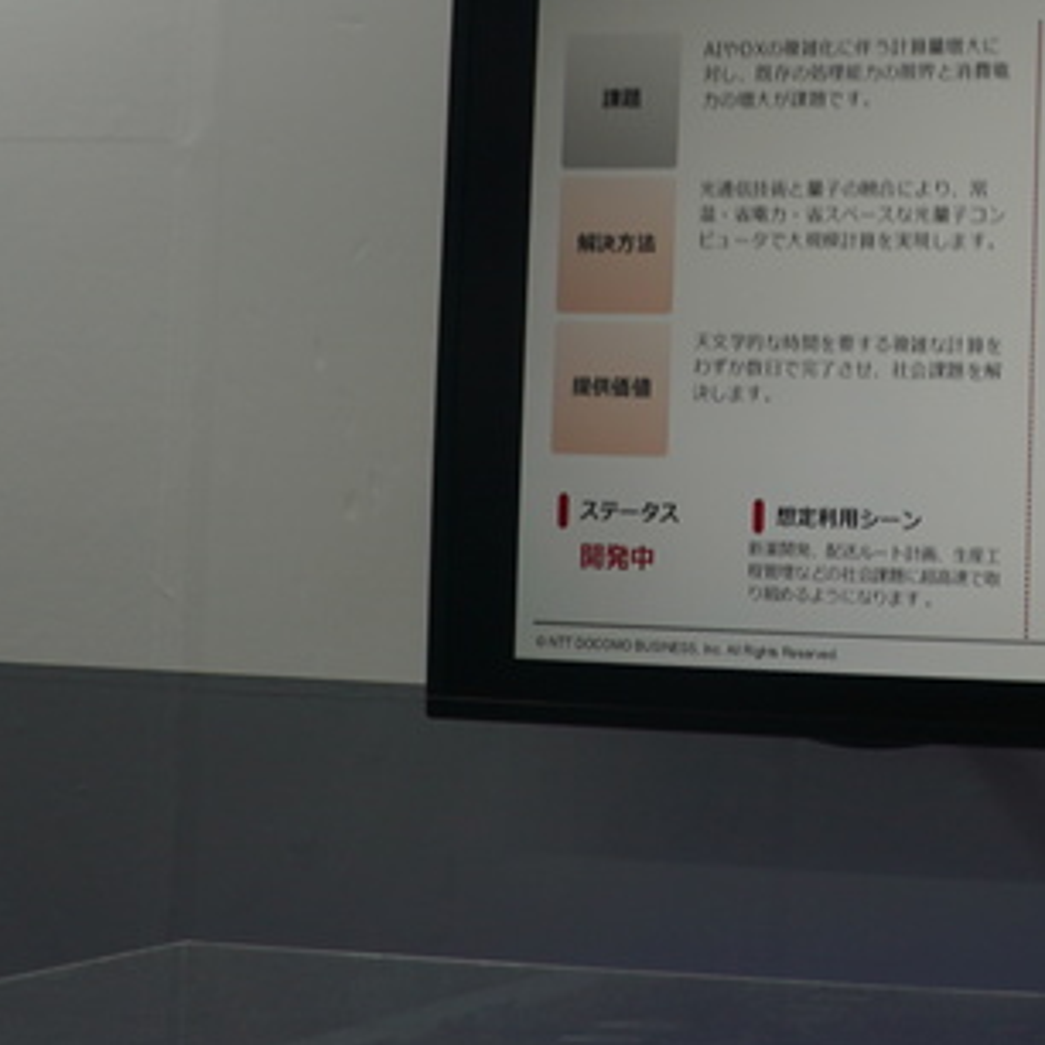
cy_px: 51
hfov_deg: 17.7
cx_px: 1475
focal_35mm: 90
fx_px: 3074
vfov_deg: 18.9
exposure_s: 1/60
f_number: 5
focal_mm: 18
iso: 100
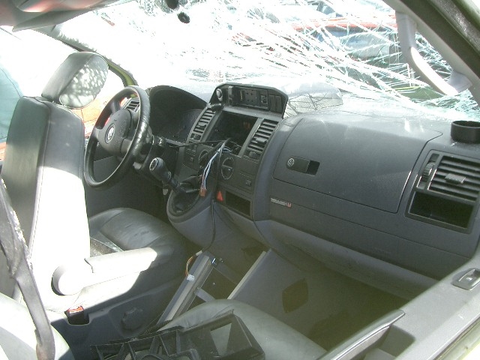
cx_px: 240
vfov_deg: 40.7
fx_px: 485
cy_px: 180
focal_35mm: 35
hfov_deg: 52.6
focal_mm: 5.8
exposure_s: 1/80
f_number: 2.6
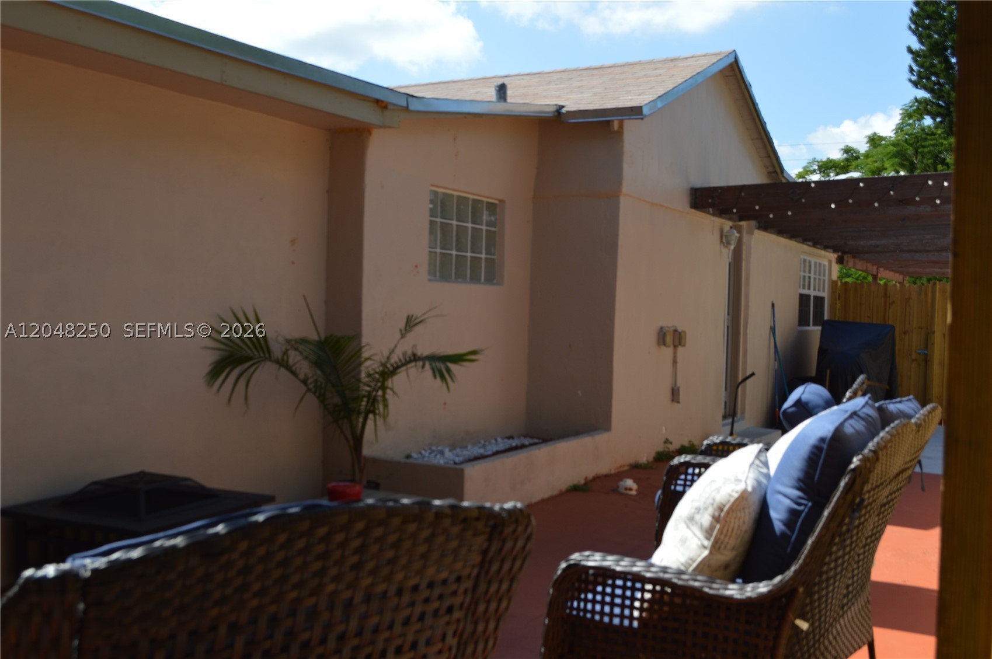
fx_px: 991
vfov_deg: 36.8
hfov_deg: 53.2
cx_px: 496
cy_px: 330
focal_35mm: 36
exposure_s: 1/160
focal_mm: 24
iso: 100
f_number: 6.3
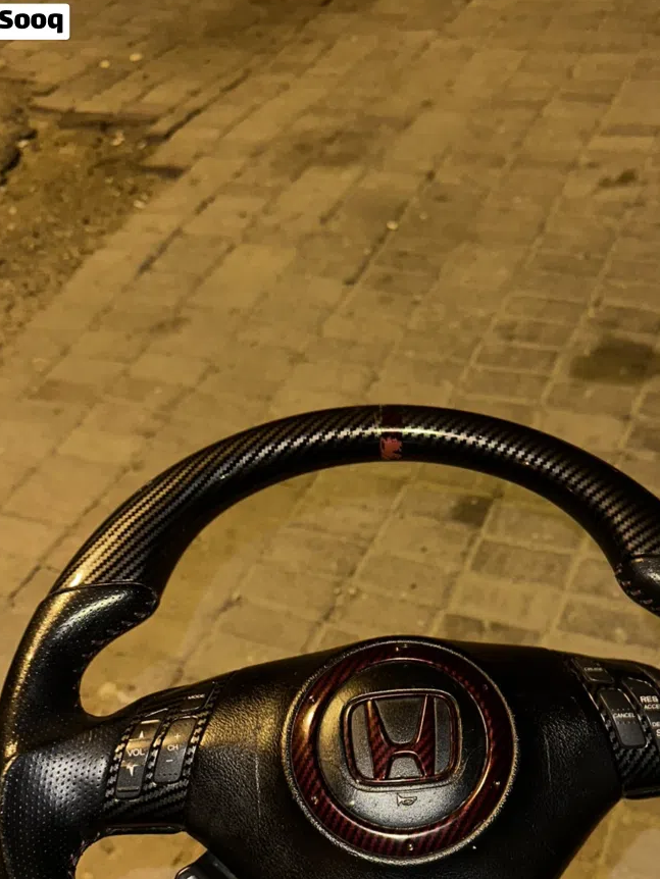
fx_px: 966
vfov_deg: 47.5
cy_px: 638
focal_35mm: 38
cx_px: 419
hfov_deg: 37.5
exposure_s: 1/9
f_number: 1.78
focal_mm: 6.86
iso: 125
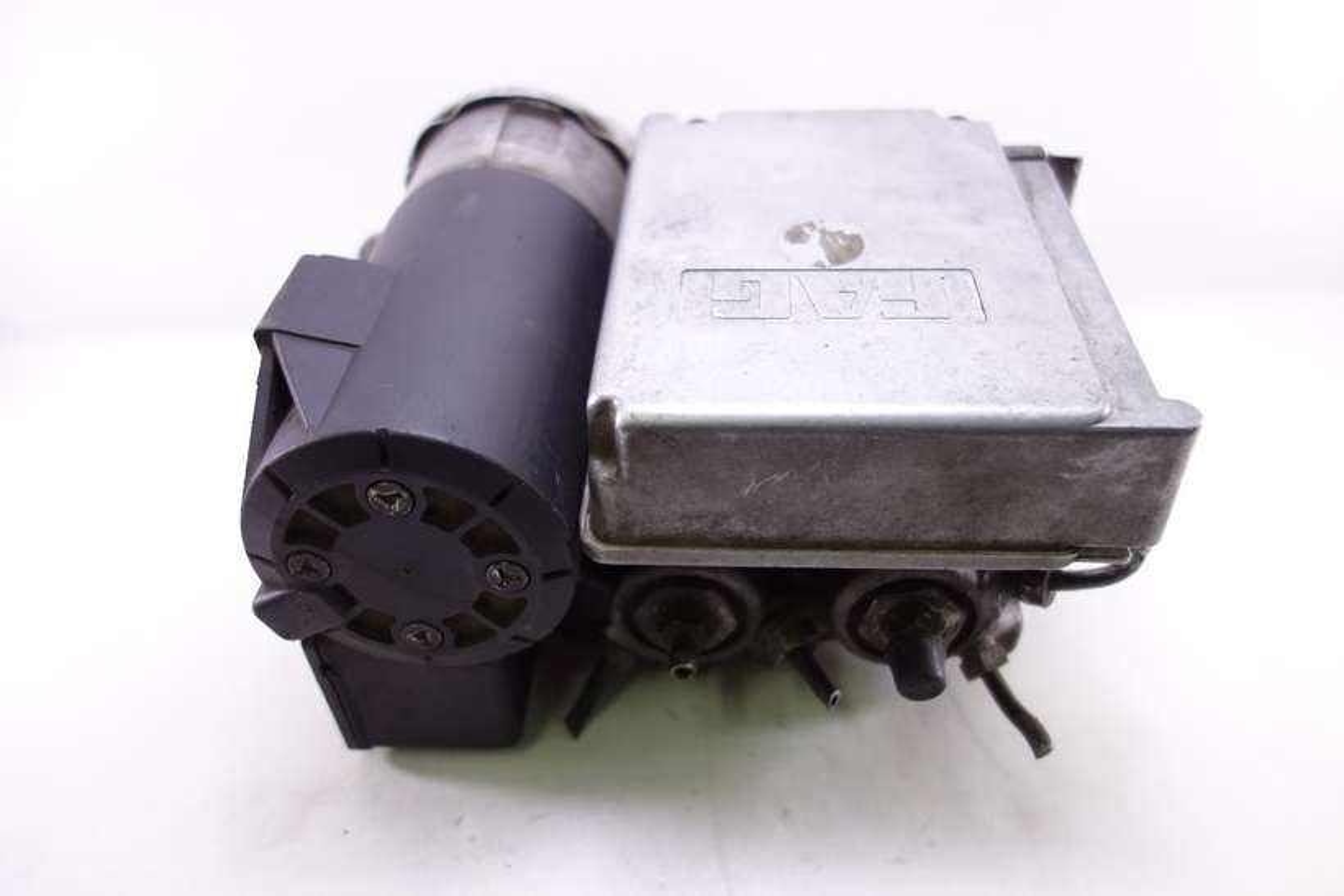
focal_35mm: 28
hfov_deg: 65.5
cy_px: 448
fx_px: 1045
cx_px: 672
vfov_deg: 46.4
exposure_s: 1/60
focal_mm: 10.4
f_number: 1.8
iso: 125
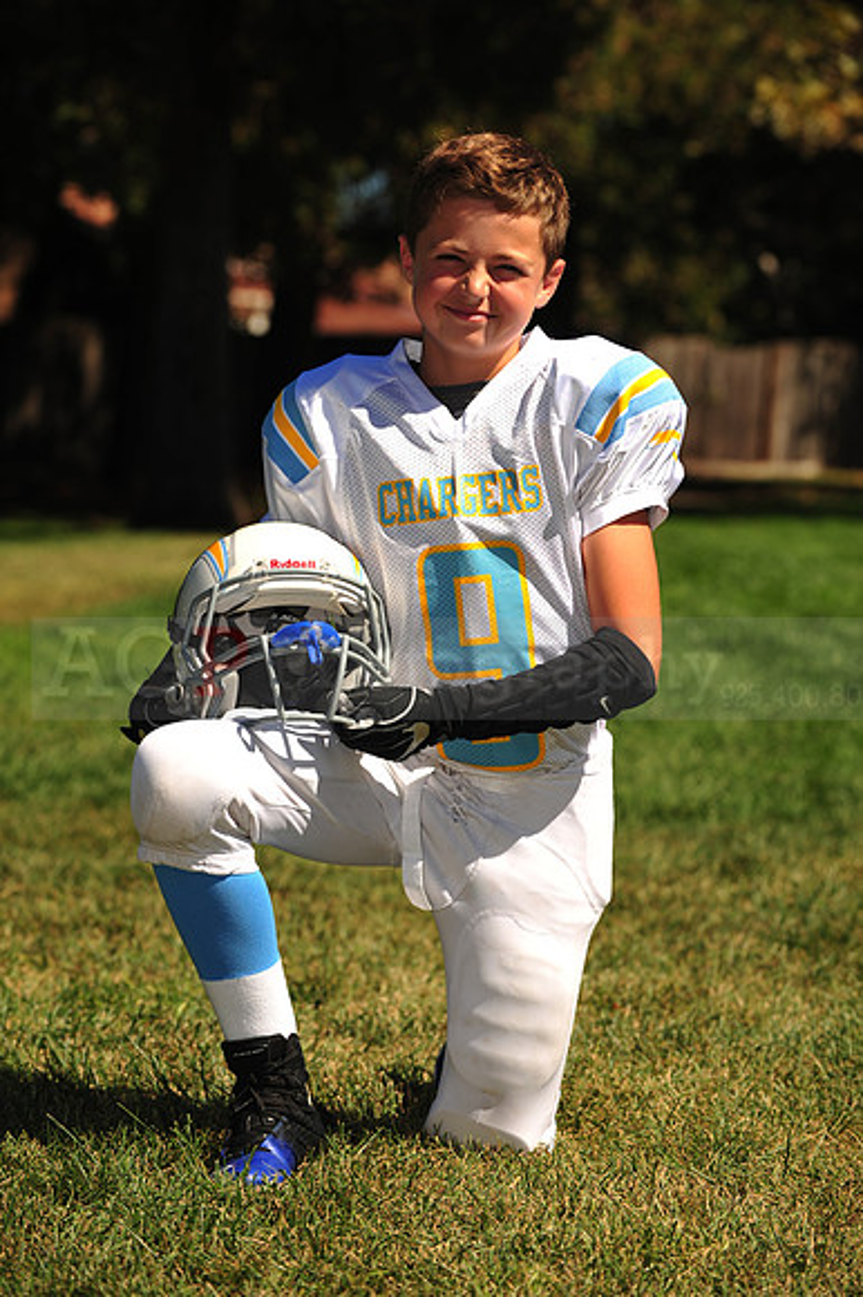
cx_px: 432
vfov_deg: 17.7
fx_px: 4176
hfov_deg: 11.8
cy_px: 648
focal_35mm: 116
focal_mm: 116
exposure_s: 1/1000
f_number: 5
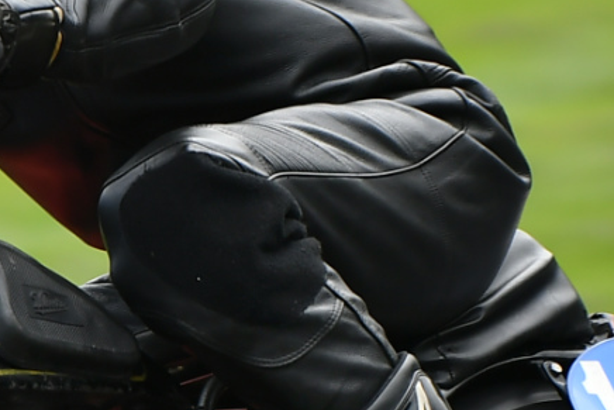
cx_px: 344
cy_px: 326
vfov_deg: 1.0
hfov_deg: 1.5
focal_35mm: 1375
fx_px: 23458
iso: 110
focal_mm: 200
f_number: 2.8
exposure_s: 1/250
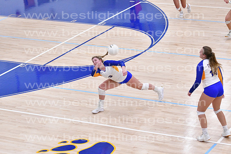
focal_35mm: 123
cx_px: 116
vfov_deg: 11.2
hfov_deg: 16.6
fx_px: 789
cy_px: 77
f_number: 3.2
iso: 6400
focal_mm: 82
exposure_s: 1/1000
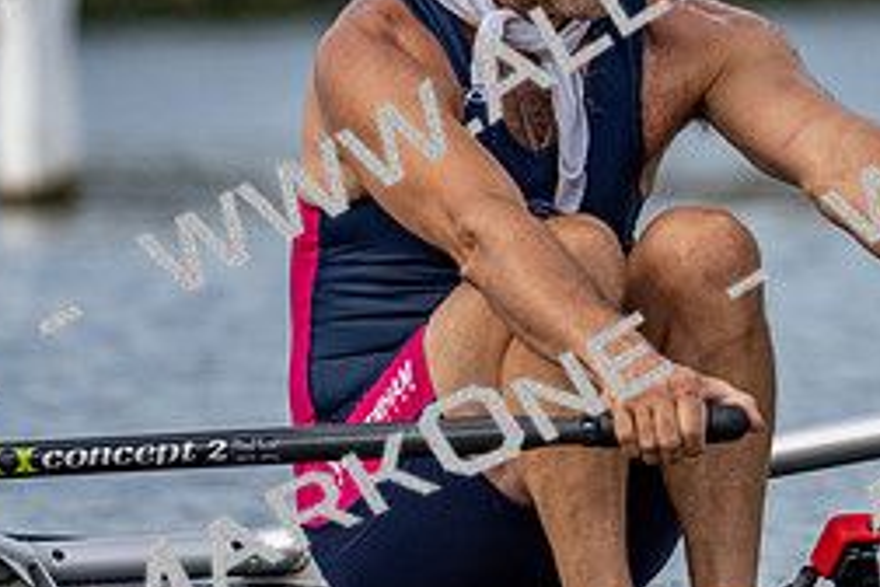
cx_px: 569
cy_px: 302
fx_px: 17721
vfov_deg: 1.9
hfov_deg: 2.8
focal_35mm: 725
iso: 400
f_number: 6.3
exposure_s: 1/1600
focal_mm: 315
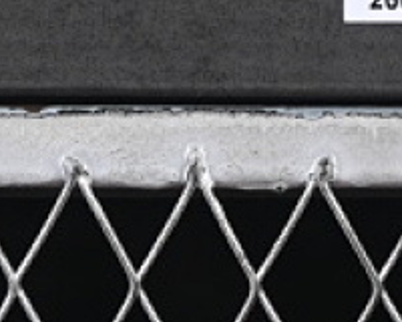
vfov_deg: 4.0
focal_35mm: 380
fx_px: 4521
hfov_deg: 5.1
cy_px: -342
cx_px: 366
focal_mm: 50
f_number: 6.3
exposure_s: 1/60
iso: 160
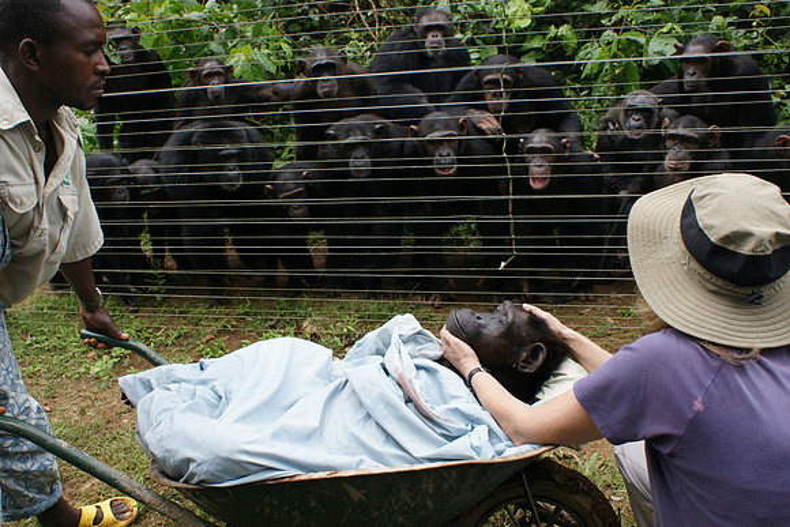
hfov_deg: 57.2
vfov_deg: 40.0
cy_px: 264
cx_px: 395
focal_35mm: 33
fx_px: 724
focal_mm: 22
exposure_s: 1/80
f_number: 9
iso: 200
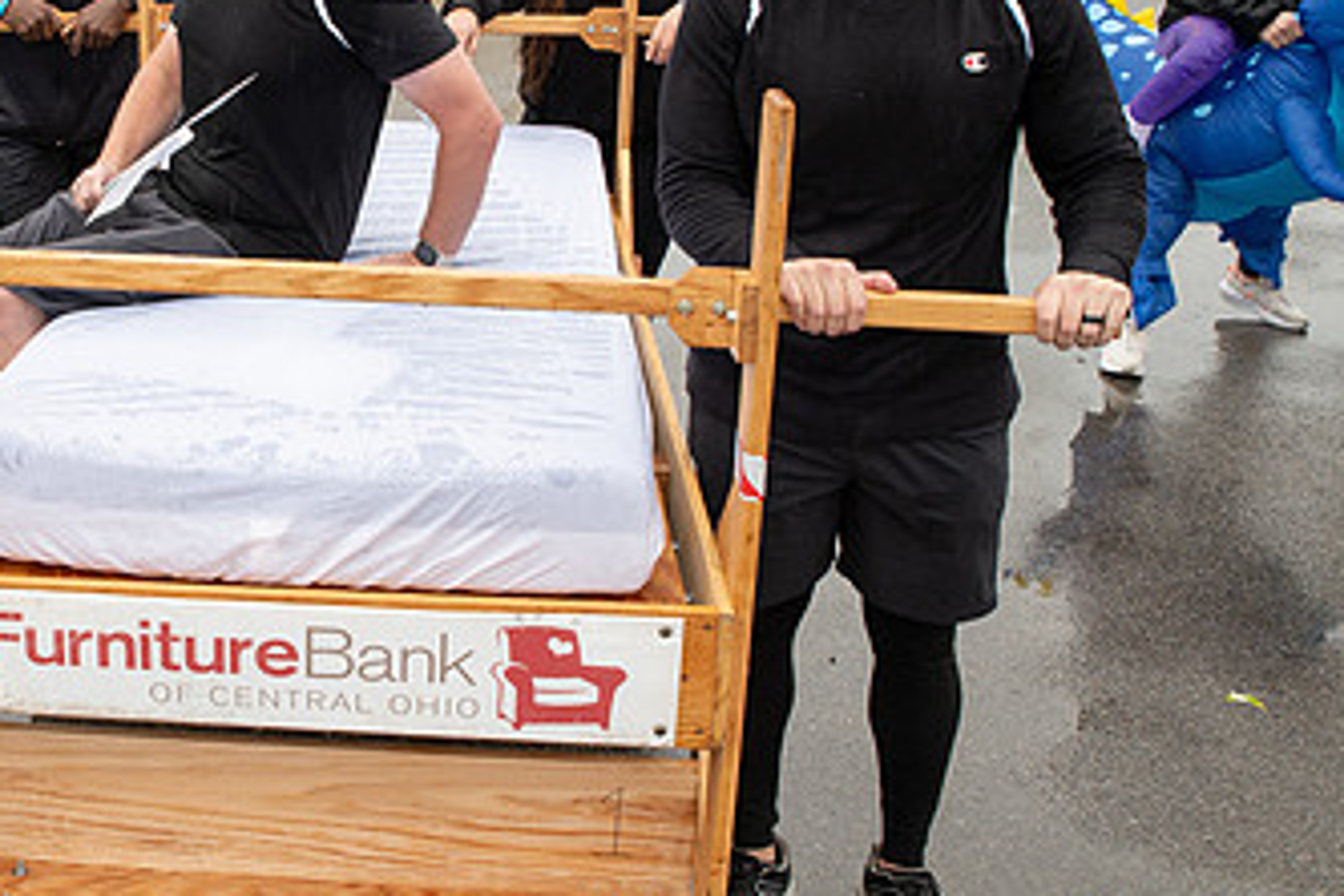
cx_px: 222
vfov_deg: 25.9
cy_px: 311
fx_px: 1941
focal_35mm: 52
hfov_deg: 36.6
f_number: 6.3
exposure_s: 1/200
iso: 400
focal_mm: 29
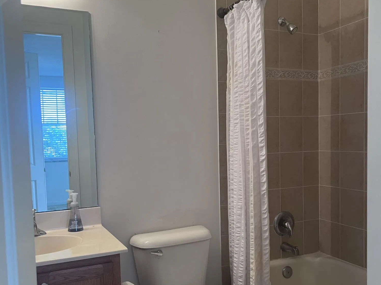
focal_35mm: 35
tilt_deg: -4.0
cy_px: 162
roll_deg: +1.9
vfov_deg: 40.6
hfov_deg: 52.6
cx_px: 191
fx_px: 385
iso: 100
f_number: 1.5
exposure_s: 1/60
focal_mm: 5.7
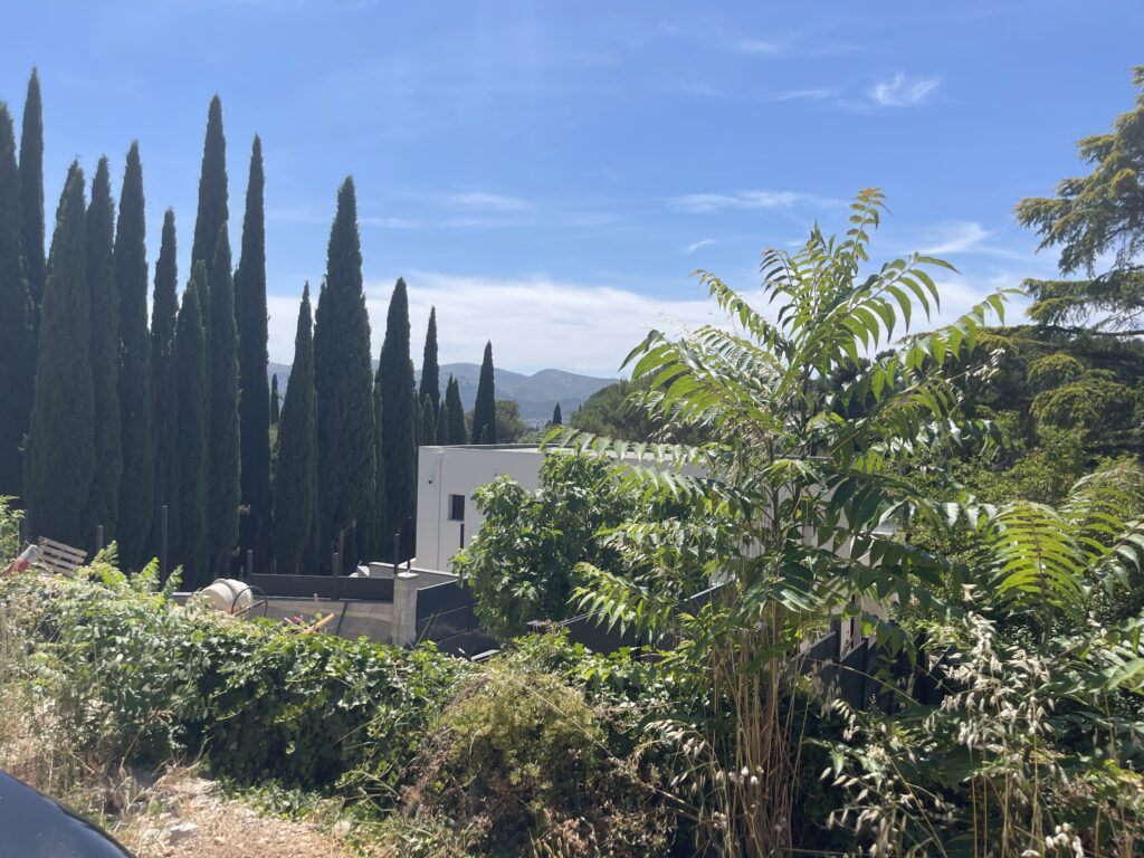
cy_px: 429
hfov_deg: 69.4
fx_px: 826
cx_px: 572
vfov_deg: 54.9
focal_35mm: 25
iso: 32
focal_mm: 5.1
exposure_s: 1/3922
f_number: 1.6
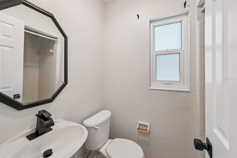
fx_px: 92
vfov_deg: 81.2
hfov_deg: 104.3
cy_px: 79
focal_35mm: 14
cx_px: 118
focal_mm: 14
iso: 400
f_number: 8
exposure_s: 1/10
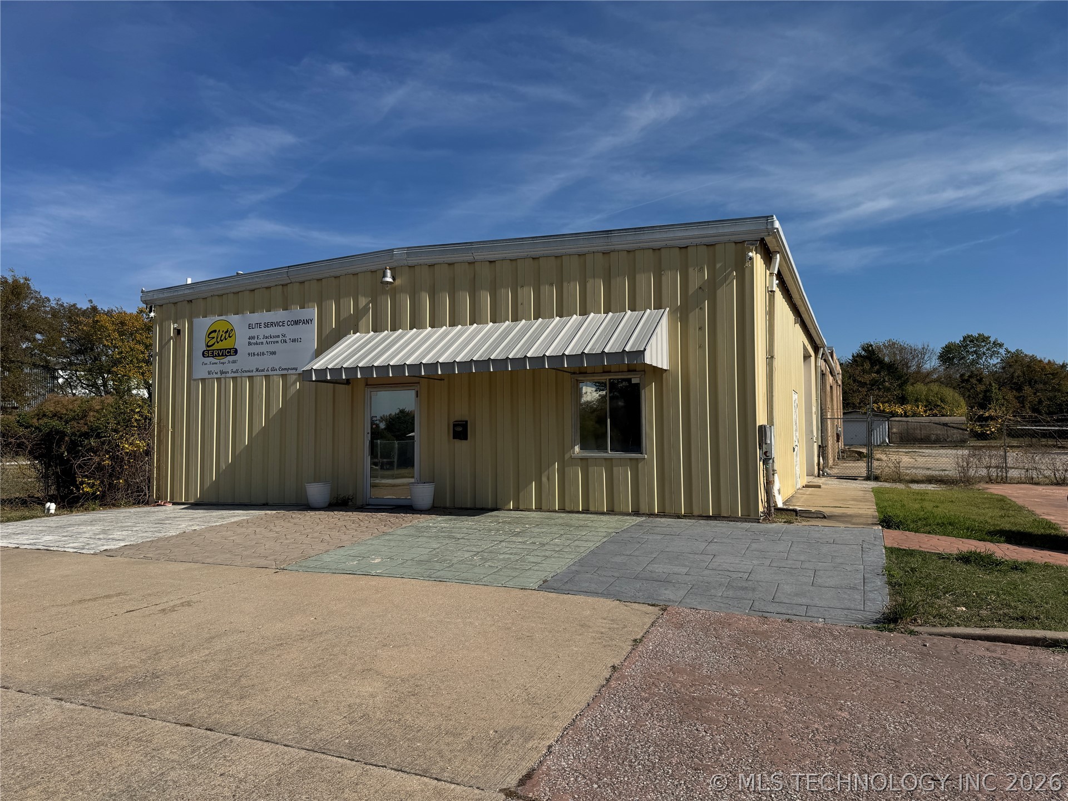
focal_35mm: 24
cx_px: 534
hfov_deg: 71.6
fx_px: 740
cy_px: 400
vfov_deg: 56.8
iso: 80
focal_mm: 6.76
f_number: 1.78
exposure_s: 1/7937
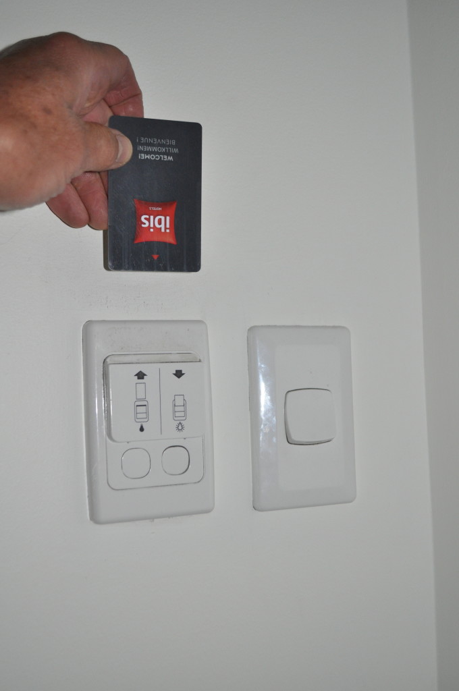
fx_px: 748
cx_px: 230
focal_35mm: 39
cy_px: 346
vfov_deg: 49.6
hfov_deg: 34.1
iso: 800
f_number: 4.2
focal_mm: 26
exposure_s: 1/60
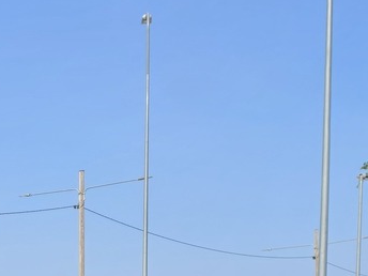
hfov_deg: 16.7
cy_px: 466
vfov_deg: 12.8
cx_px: -187
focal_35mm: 107
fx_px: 1138
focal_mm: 6.5
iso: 64
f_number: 1.4
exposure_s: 1/5151
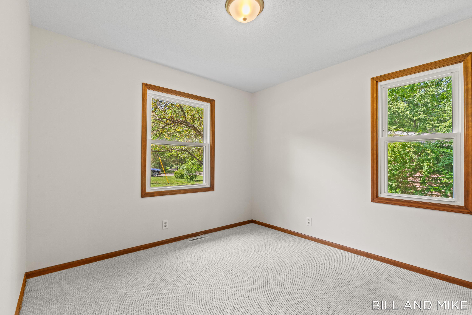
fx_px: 210
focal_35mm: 16
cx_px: 236
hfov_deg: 96.7
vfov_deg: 73.7
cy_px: 158
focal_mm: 16
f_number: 8
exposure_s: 1/4
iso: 250
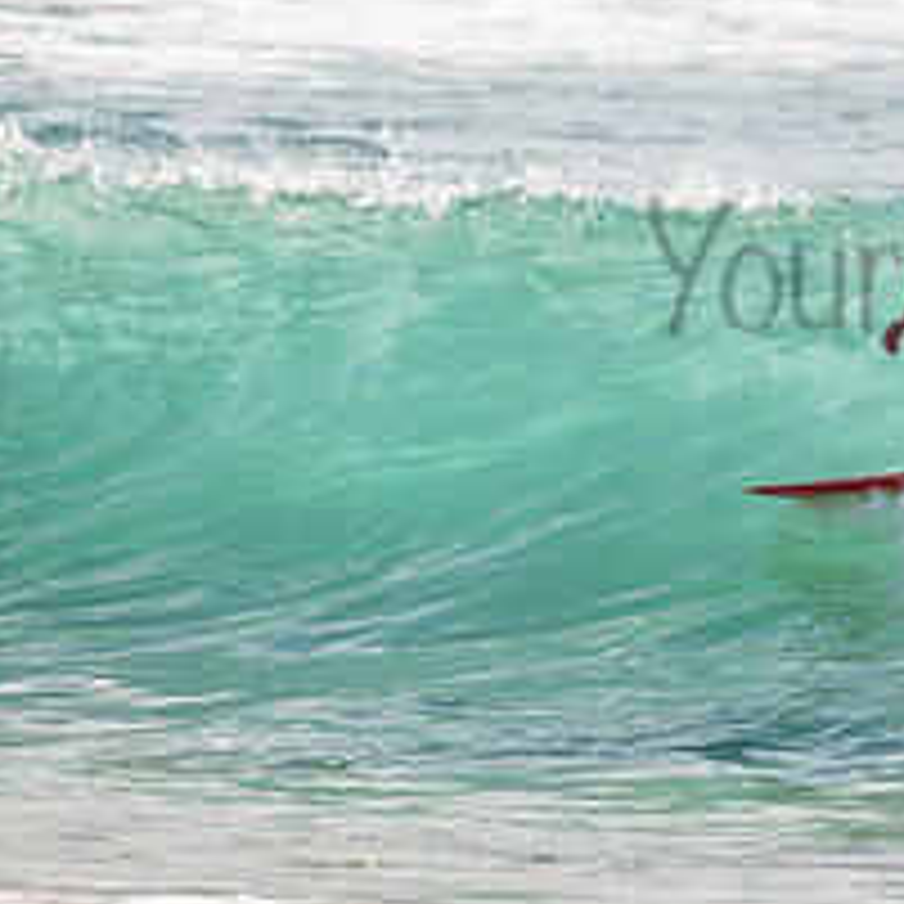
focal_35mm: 1227
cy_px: 227
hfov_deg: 1.4
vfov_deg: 1.4
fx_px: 36253
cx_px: 1111
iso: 160
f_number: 5.6
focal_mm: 500
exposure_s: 1/320
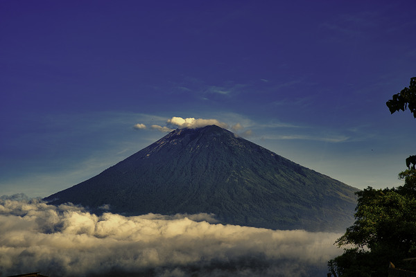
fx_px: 809
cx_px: 208
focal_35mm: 70
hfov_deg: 28.8
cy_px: 138
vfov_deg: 19.5
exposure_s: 1/200
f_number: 11
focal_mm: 70
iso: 100
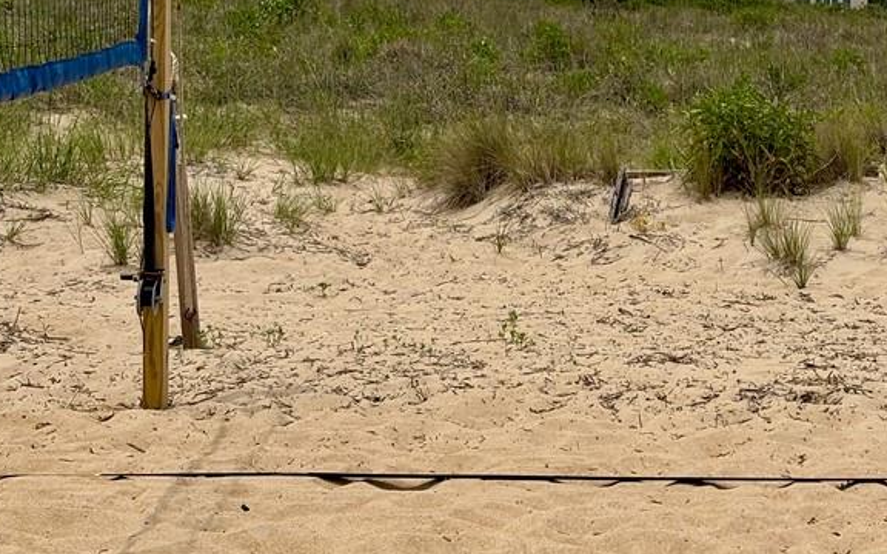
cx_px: 668
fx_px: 2369
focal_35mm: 98
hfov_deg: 21.0
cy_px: 74
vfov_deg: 13.3
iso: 32
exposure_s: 1/5952
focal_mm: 5.96
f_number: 1.6
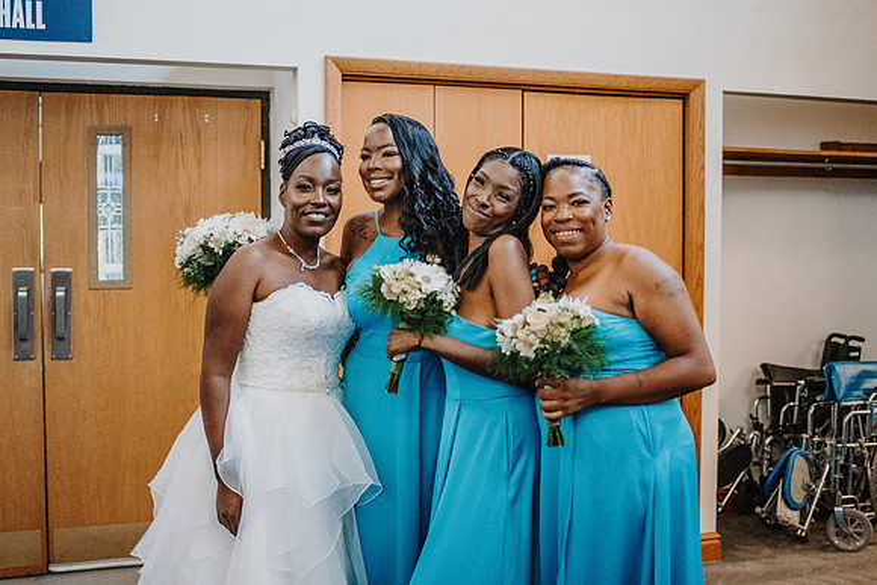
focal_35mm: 39
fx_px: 959
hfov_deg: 49.2
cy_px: 256
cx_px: 424
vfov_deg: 33.9
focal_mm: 35
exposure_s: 1/1250
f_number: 1.8
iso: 6400
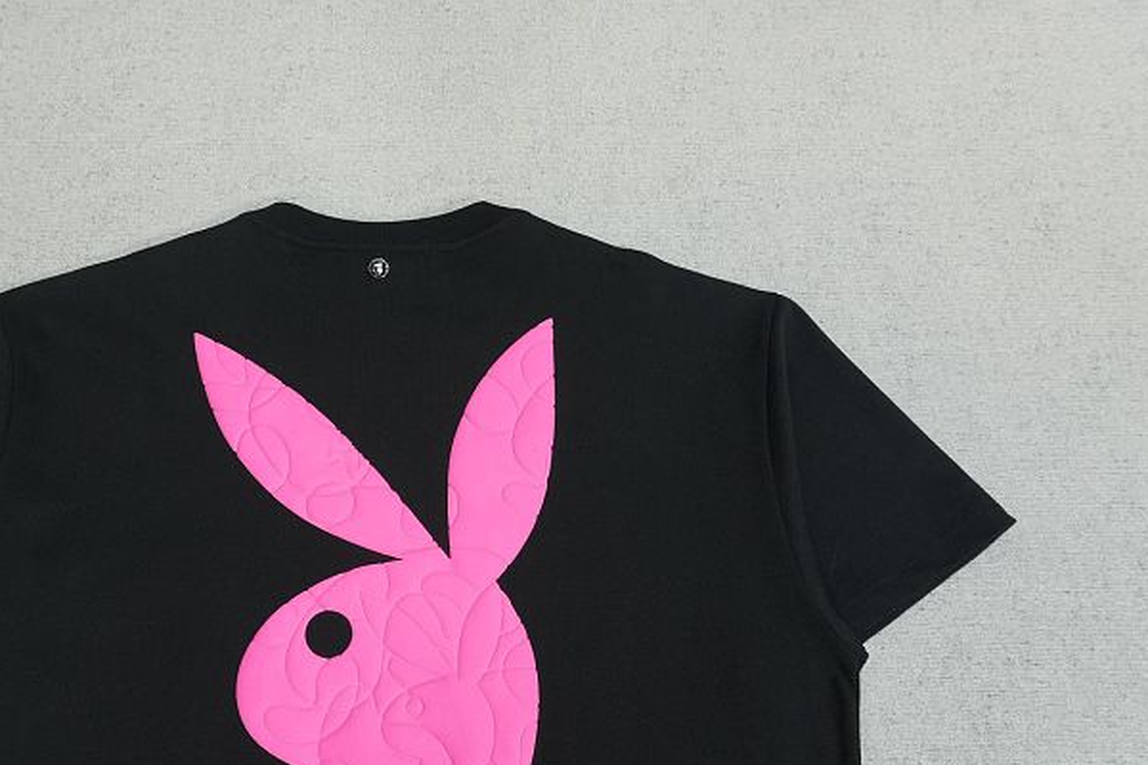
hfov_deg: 57.6
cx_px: 392
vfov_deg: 41.1
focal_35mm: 32
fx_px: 1020
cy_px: 412
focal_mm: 16
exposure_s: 1/160
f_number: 8
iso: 1000
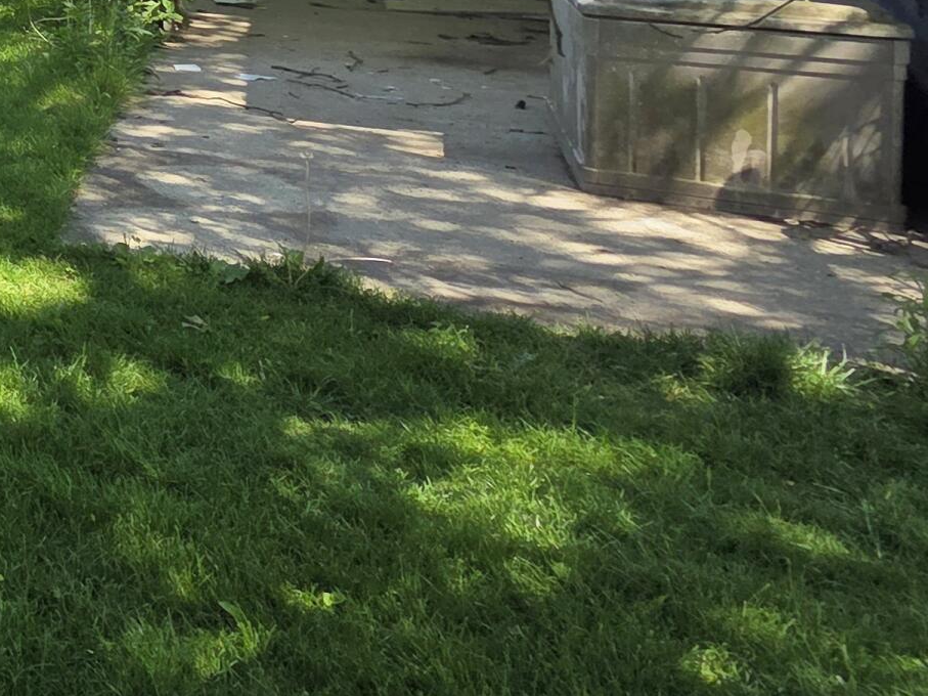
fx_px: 1153
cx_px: -582
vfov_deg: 28.6
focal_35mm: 43
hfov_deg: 25.9
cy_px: -166
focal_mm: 2.2
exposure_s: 1/607
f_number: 2.2
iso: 50
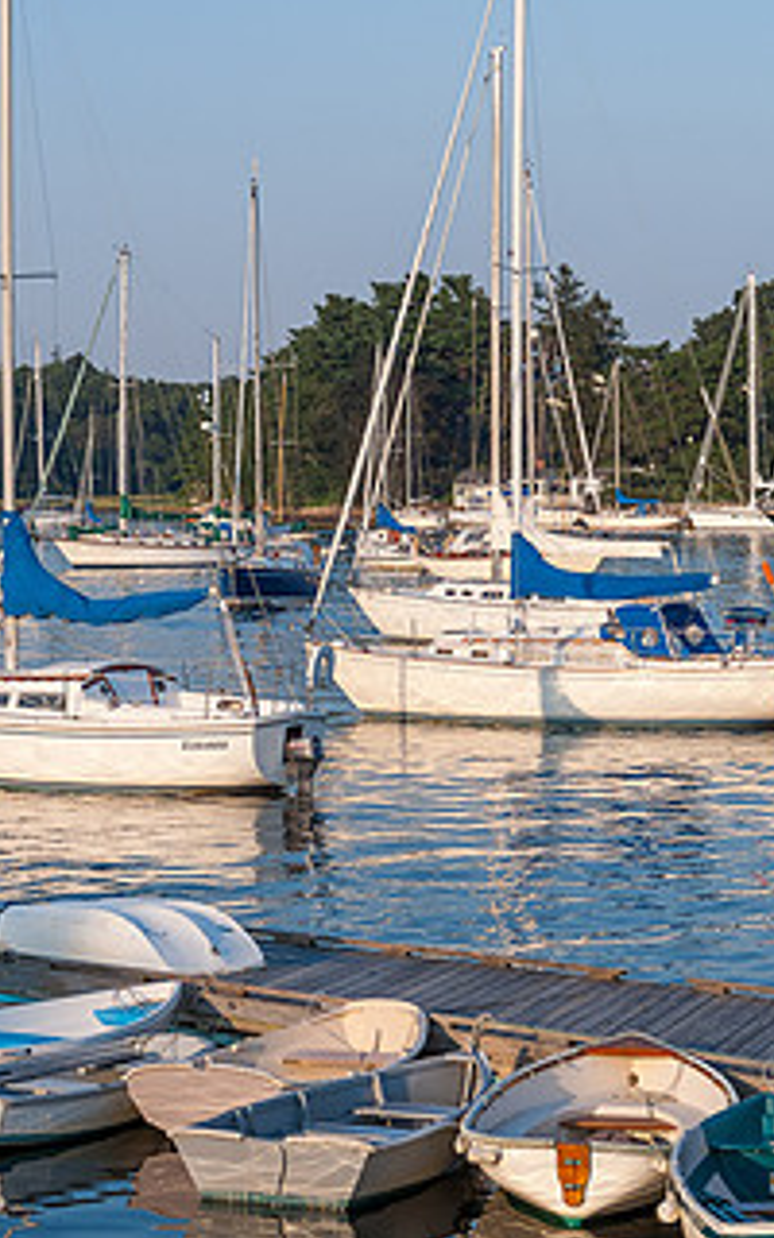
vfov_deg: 18.3
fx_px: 3848
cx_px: 261
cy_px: 576
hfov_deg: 11.5
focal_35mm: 114
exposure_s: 1/180
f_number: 8
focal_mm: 53
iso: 100
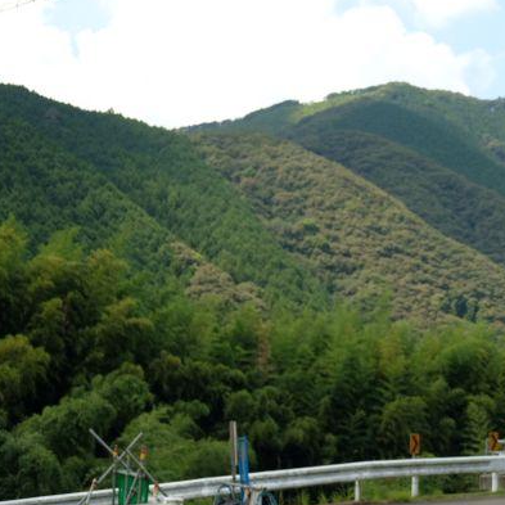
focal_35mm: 70
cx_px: 511
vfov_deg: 24.6
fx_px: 1155
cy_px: 203
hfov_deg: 23.6
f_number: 3.2
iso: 200
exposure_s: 1/1250
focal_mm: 24.3
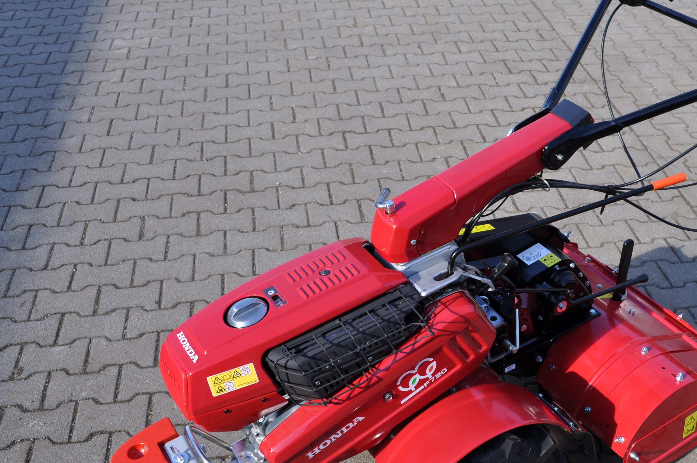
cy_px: 276
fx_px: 831
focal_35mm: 43
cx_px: 474
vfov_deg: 31.0
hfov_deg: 44.7
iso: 200
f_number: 8
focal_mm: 20
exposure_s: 1/250
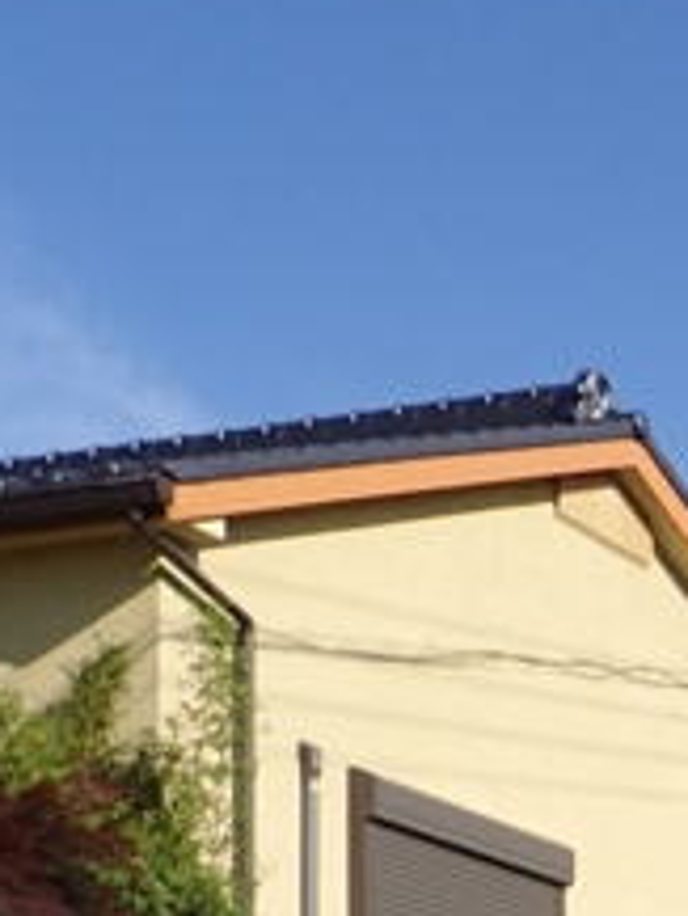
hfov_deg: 12.0
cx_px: 1452
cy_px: 1161
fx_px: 2833
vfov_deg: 17.3
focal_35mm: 107
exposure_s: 1/160
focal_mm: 4.5
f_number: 8
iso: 100
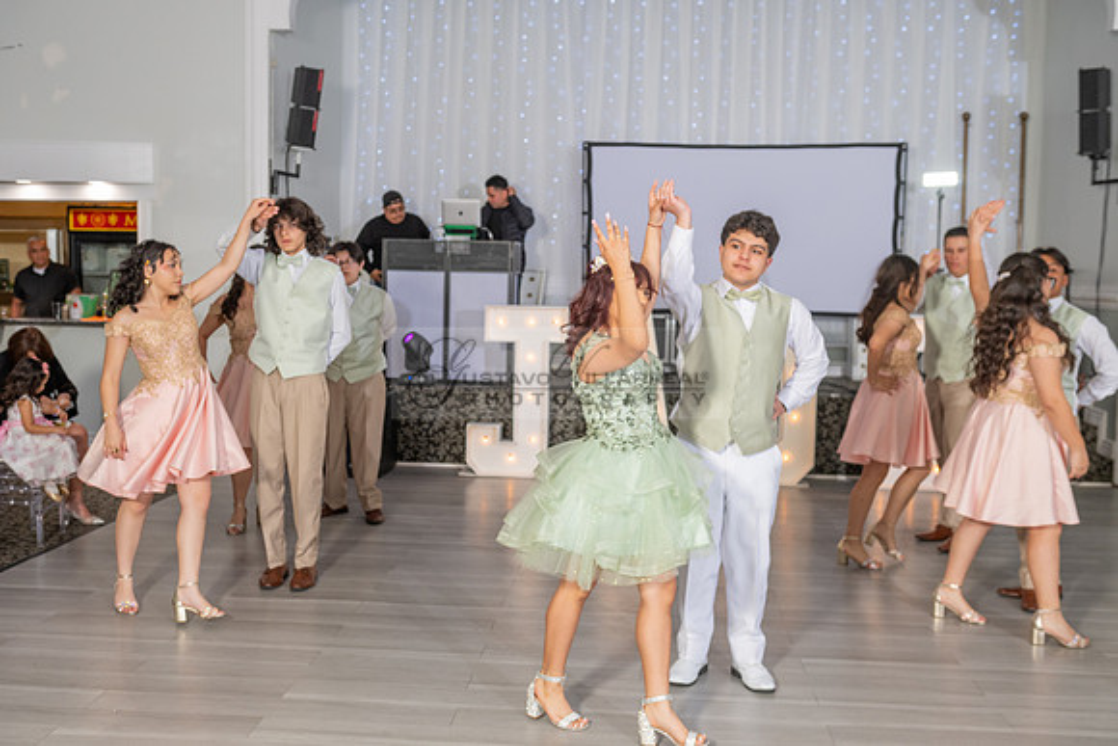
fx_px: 1235
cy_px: 373
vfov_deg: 33.6
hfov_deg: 48.7
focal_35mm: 40
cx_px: 544
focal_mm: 38
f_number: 4.5
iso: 500
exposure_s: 1/160
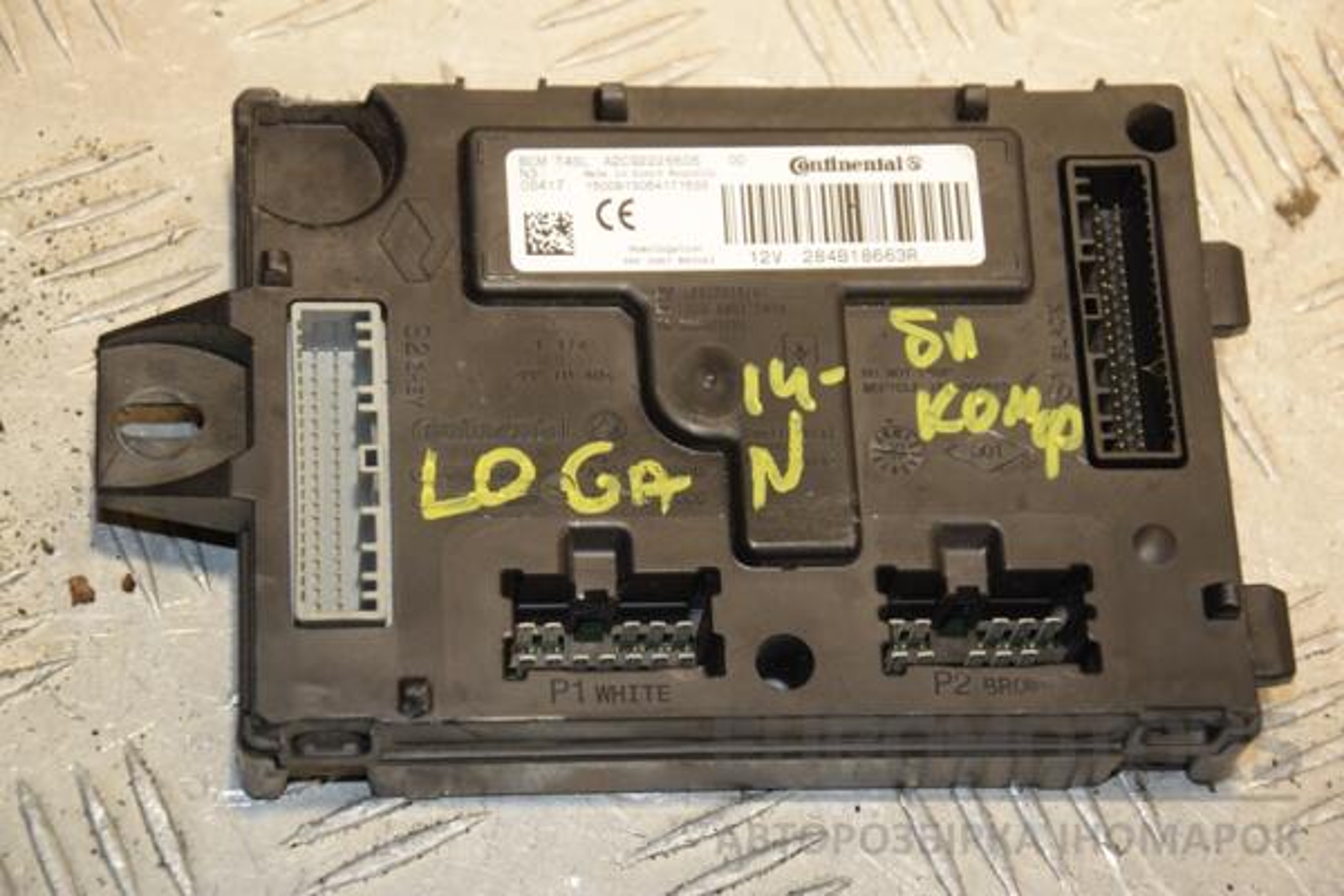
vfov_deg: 12.2
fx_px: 4200
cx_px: 672
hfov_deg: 18.2
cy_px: 448
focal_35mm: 112
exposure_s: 1/200
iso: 800
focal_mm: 75
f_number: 6.3
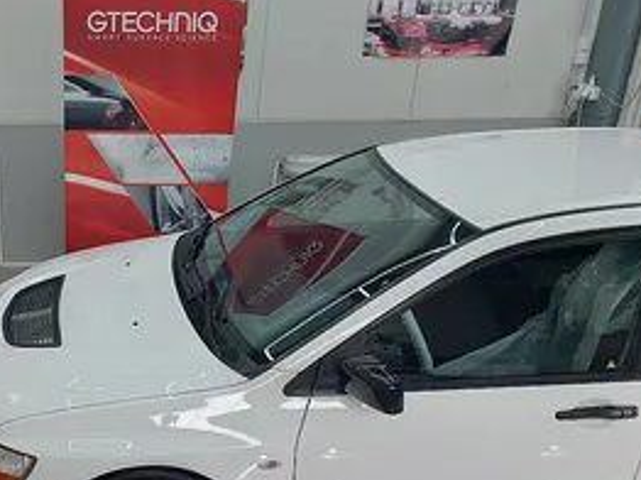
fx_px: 814
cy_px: 313
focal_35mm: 44
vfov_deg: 32.6
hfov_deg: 40.4
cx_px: 91
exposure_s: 1/50
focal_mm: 5.23
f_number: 1.8
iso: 32
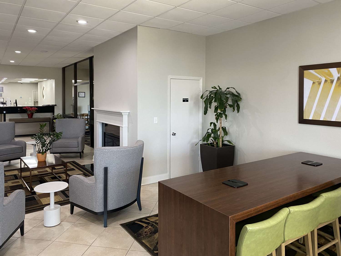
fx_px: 256
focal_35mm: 26
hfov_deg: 67.3
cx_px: 170
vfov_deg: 53.1
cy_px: 128
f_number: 1.8
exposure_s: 1/60
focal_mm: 4.25
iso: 160
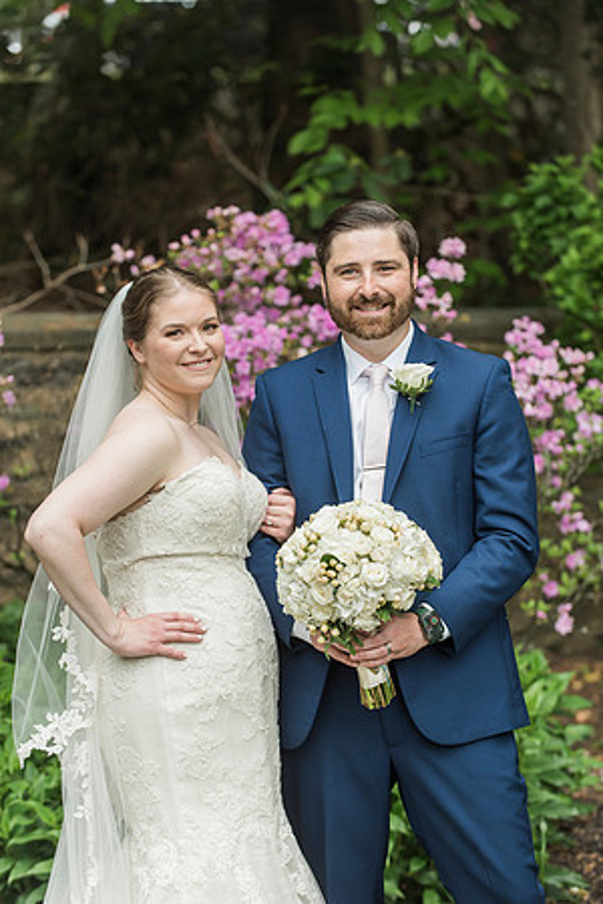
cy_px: 452
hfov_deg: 11.4
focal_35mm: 120
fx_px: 3015
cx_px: 302
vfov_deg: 17.1
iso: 500
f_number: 4
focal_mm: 120
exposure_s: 1/500
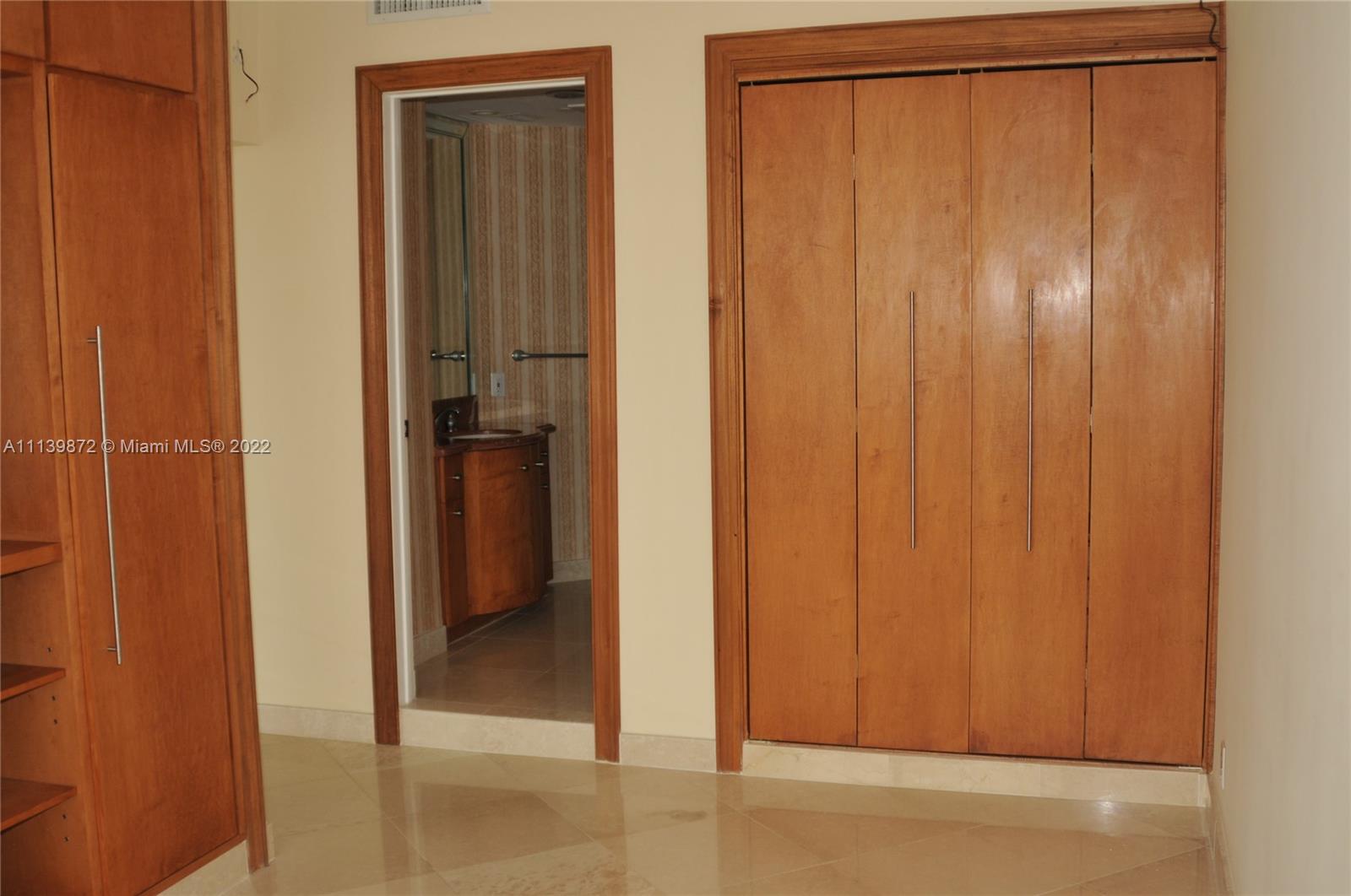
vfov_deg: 36.8
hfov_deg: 53.2
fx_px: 1349
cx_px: 676
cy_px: 448
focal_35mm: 36
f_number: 2.8
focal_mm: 24
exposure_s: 1/250
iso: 250
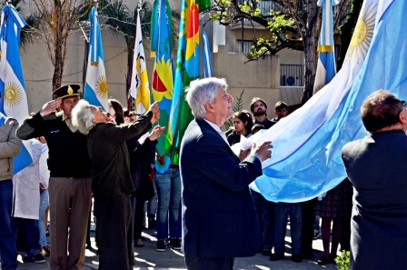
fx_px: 846
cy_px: 135
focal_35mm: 75
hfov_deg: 27.0
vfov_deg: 18.1
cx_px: 204
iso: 800
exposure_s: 1/500
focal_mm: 50
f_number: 11
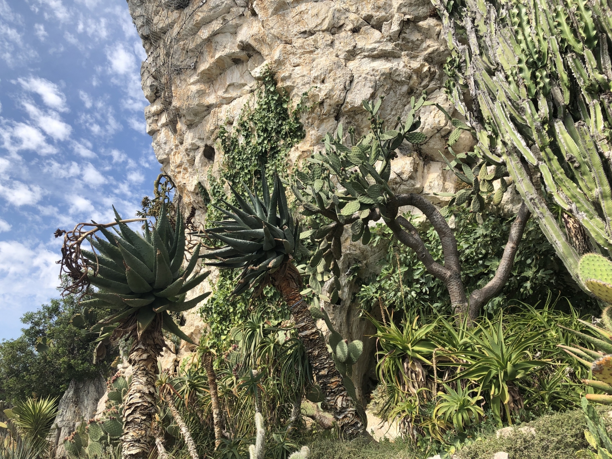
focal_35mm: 28
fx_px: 495
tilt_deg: +24.9
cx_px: 306
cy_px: 230
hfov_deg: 63.4
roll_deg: -0.6
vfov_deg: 49.7
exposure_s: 1/1333
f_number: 1.8
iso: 20
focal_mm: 3.99
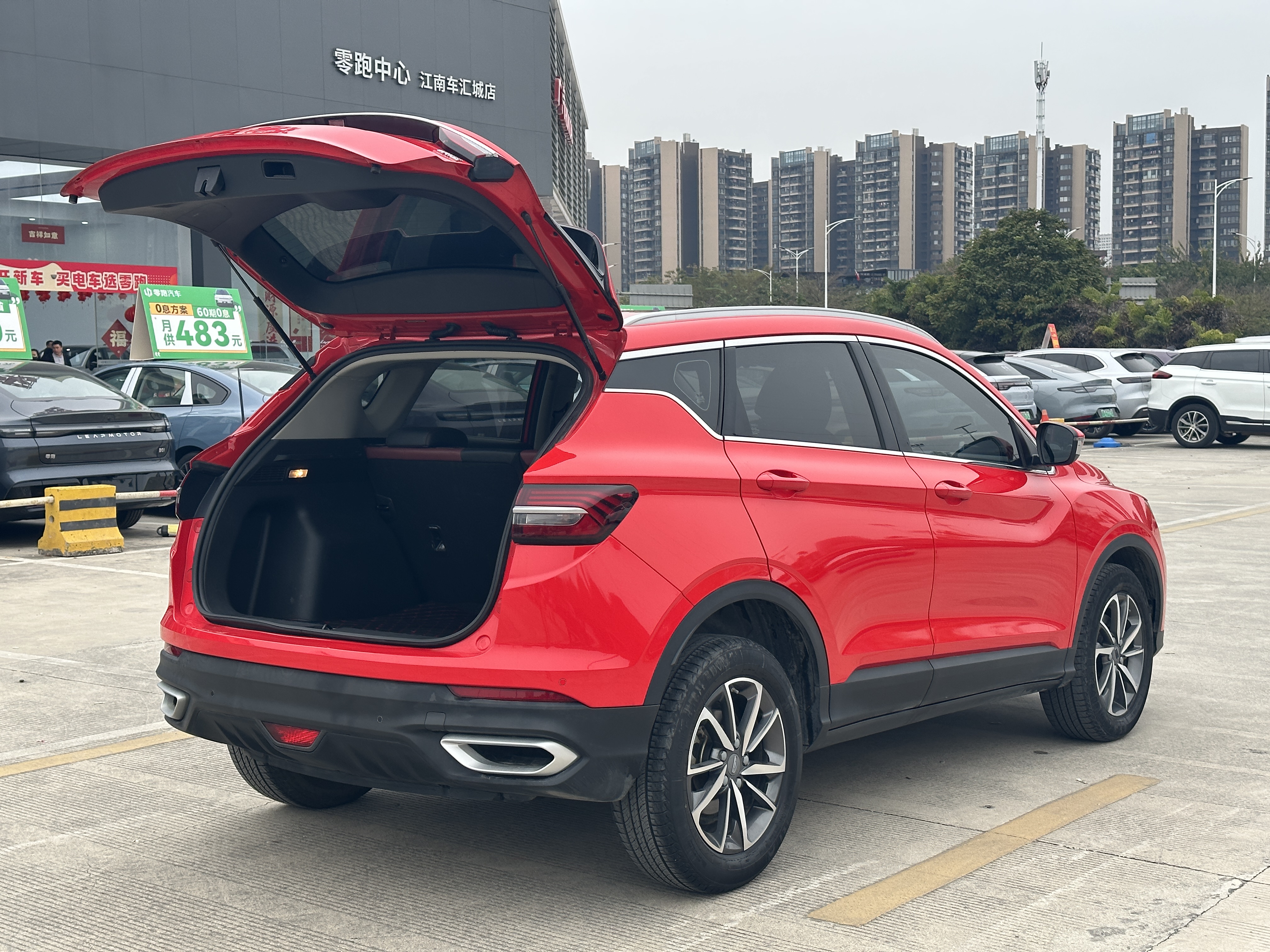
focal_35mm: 48
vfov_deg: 30.3
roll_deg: +0.0
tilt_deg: -3.8
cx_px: 635
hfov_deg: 39.7
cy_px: 476
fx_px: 1761
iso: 64
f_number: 1.78
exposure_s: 1/306
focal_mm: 6.86
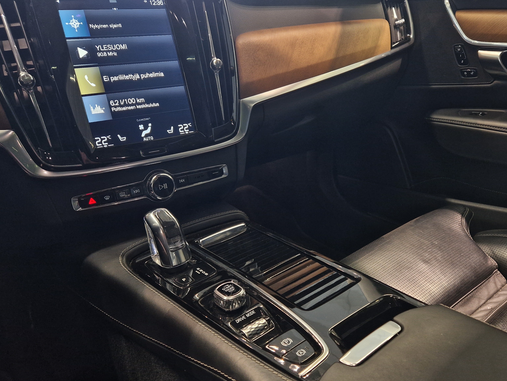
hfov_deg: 59.8
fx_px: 439
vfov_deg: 46.8
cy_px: 203
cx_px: 280
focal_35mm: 30
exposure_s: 1/100
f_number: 1.8
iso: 200
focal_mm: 5.4
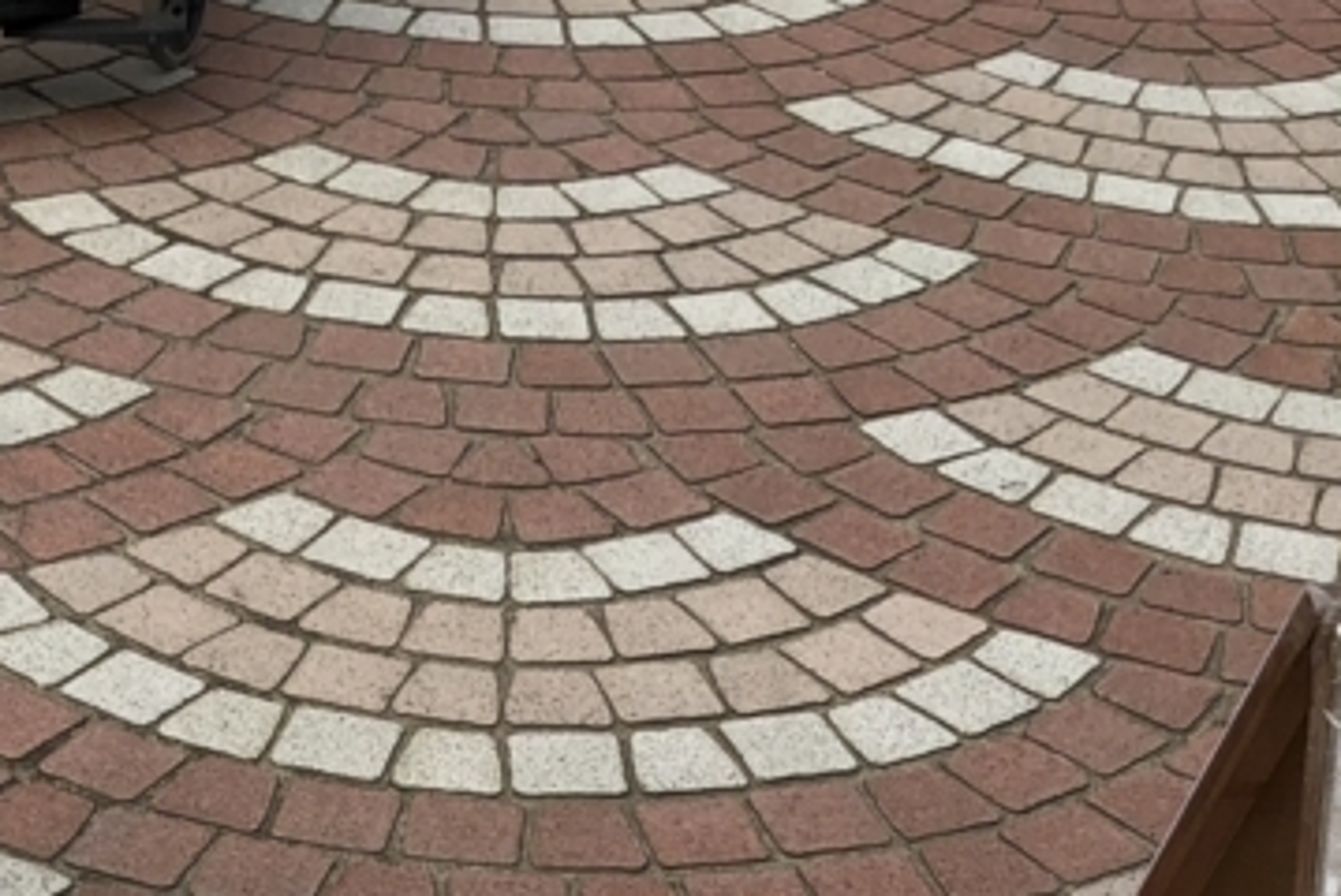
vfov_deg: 15.1
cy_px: 1419
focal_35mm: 83
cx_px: 332
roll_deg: -3.0
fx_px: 3094
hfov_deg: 24.2
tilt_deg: -41.7
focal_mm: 4
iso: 20
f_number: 1.8
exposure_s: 1/1548
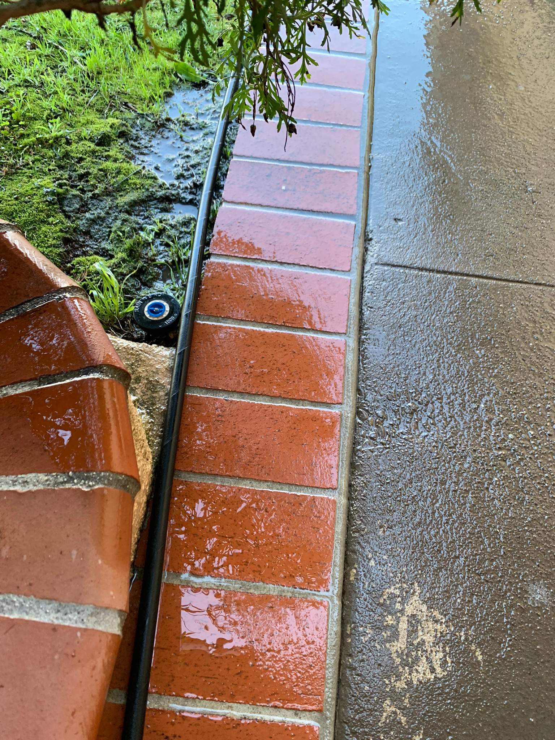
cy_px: 370
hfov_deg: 53.1
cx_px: 278
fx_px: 556
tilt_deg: -59.8
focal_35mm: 26
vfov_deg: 67.3
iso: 100
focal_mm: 4.25
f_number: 1.8
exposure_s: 1/112
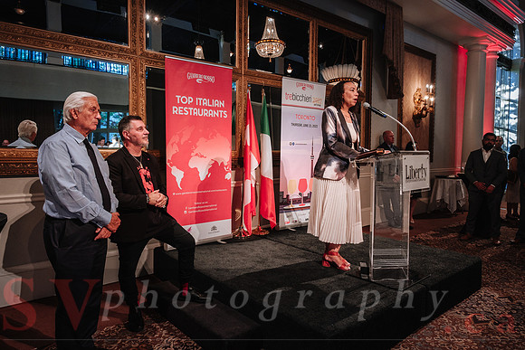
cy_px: 175
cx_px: 262
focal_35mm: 24
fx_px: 350
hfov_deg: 73.7
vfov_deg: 53.2
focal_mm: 15.9
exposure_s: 1/60
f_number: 5
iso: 800
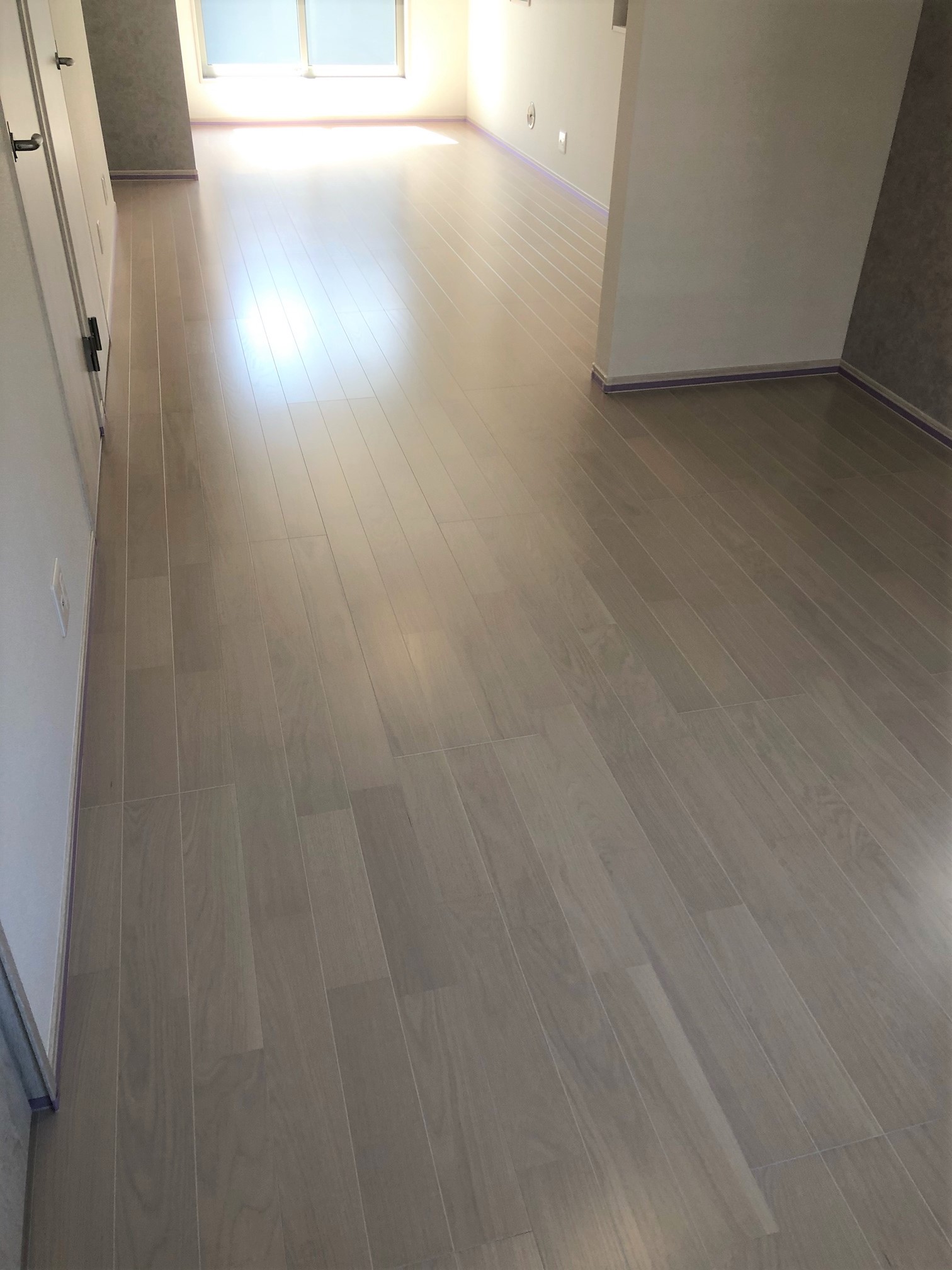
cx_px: 476
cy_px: 635
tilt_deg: -34.0
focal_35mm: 28
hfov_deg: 49.7
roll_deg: -1.5
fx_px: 1027
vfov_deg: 63.4
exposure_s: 1/50
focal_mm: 4
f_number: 1.8
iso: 25
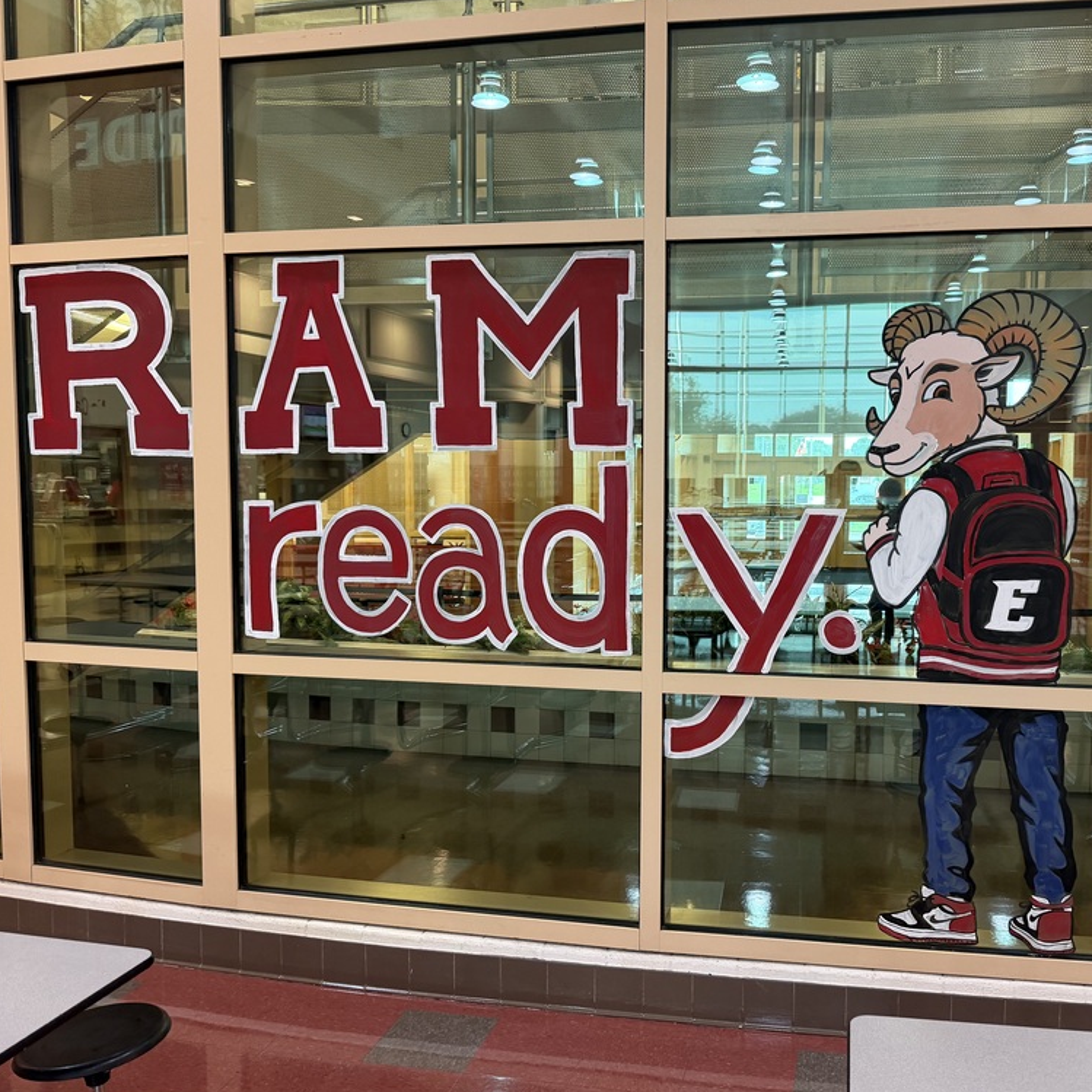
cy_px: 551
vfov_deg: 55.6
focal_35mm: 29
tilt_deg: -3.7
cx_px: 672
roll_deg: -1.1
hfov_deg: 55.1
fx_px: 1035
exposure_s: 1/60
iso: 200
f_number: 1.78
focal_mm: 6.76
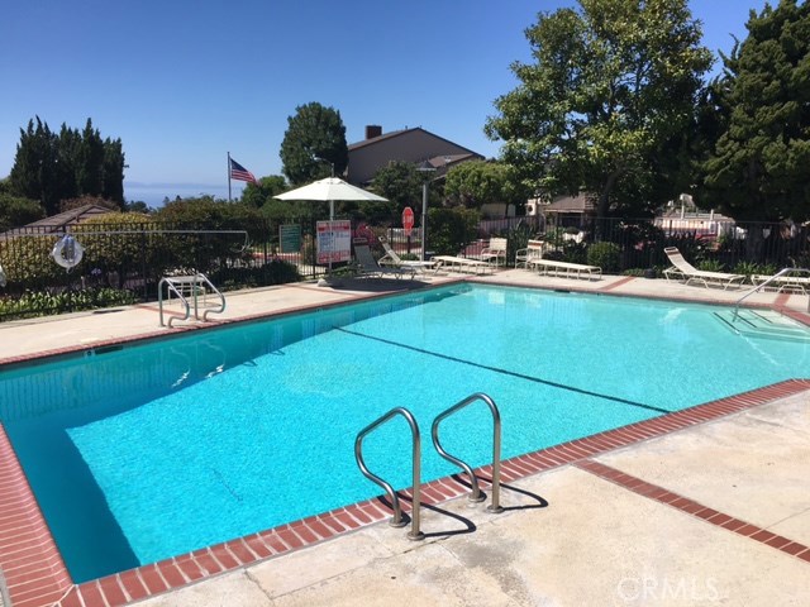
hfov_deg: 61.7
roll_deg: +0.3
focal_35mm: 29
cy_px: 304
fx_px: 679
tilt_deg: -7.8
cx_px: 405
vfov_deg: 48.2
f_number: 2.2
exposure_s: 1/2137
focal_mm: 4.15
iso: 25
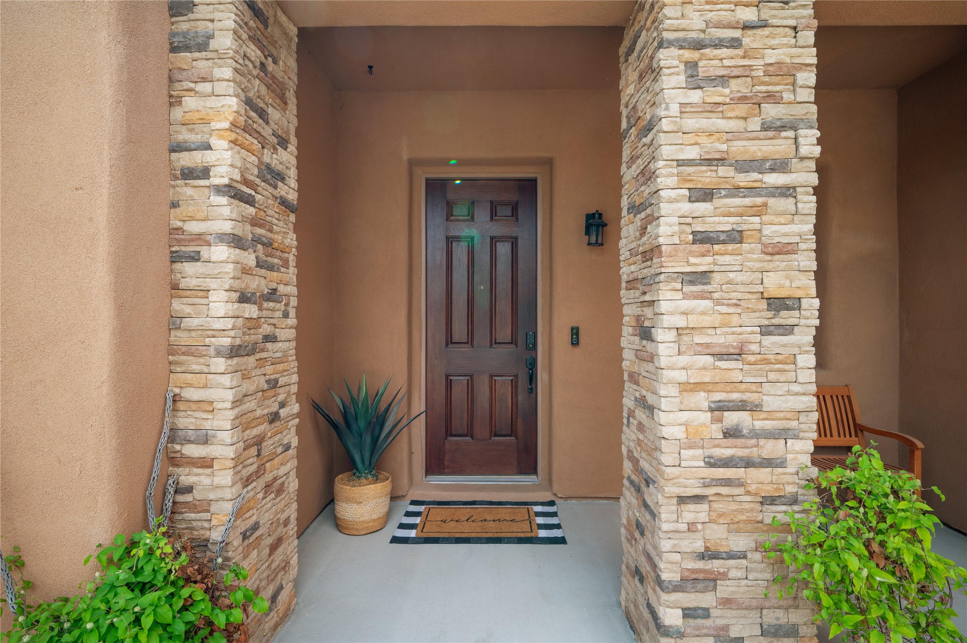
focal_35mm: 18
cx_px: 484
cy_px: 322
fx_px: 483
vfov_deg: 67.3
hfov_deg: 90.0
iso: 100
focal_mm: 18
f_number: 11
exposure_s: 1/13
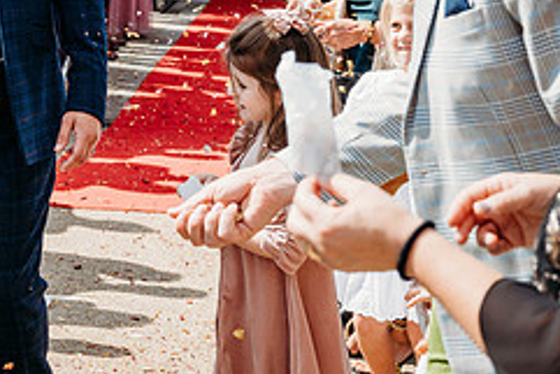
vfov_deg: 11.9
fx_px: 1759
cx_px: -100
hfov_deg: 17.3
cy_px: -51
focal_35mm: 113
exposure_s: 1/800
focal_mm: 47
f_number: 5
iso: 200
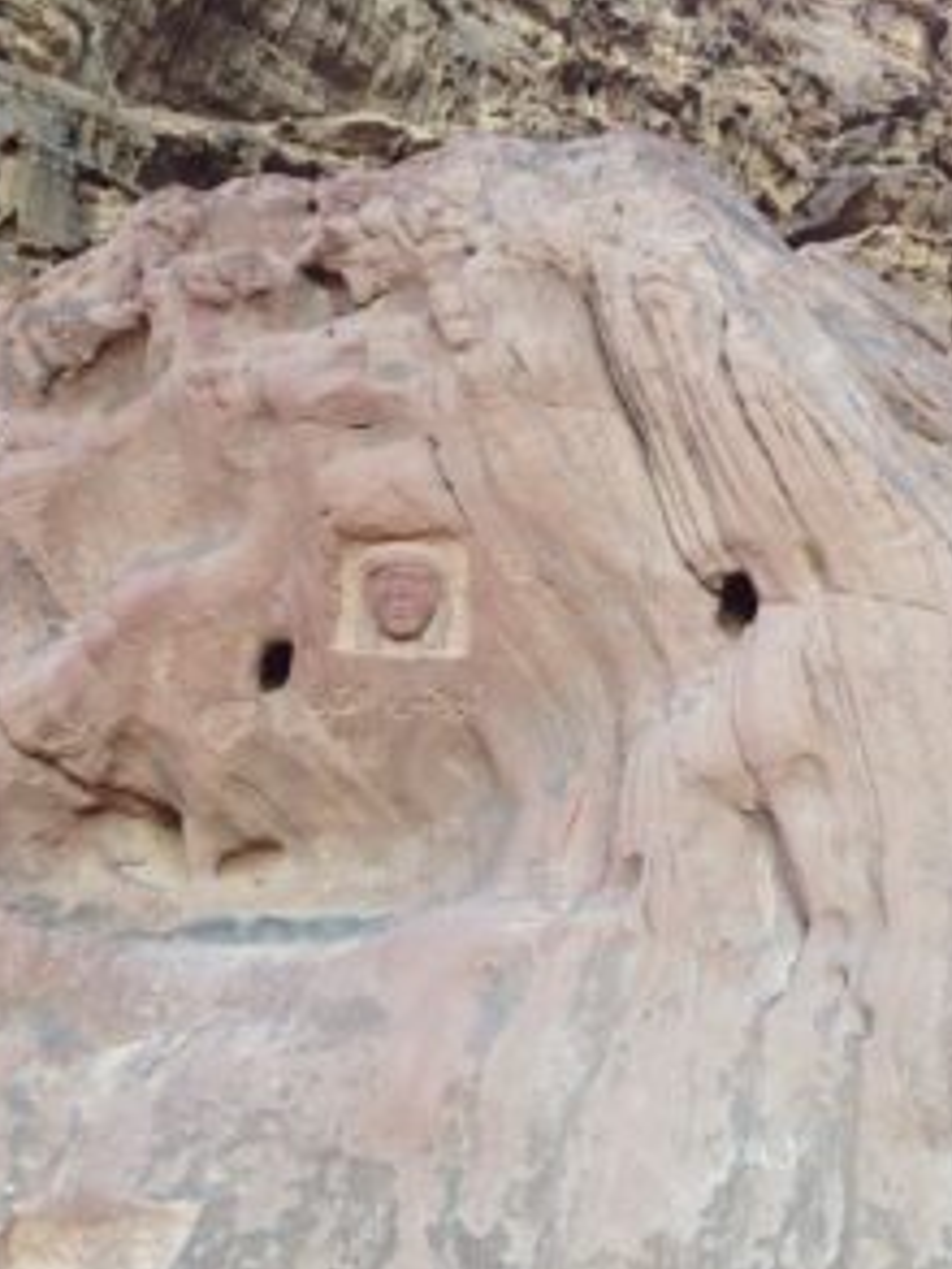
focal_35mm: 45
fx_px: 1649
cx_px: 671
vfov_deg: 42.1
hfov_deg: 31.8
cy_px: 641
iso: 80
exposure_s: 1/120
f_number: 2.4
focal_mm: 4.12
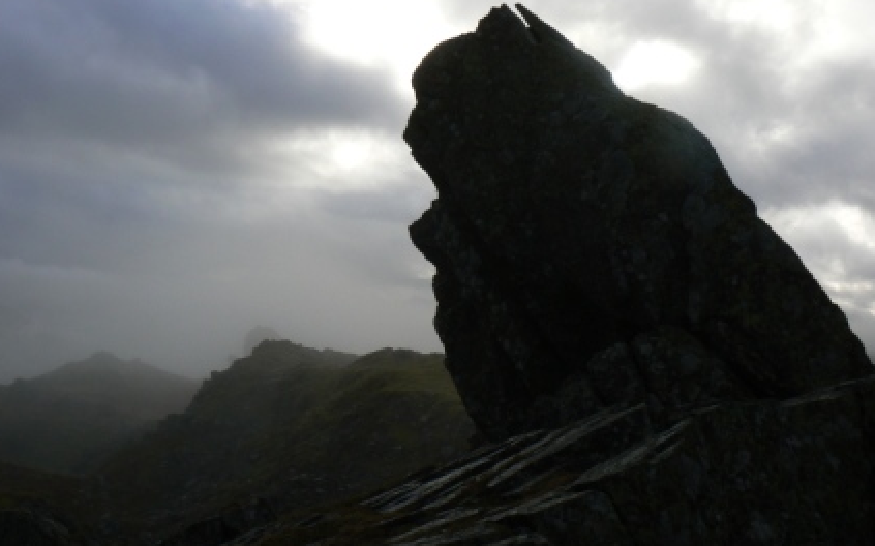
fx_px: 930
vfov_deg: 32.7
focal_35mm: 39
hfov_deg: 50.4
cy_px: 246
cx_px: 432
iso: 80
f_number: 7.1
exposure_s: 1/400
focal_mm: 6
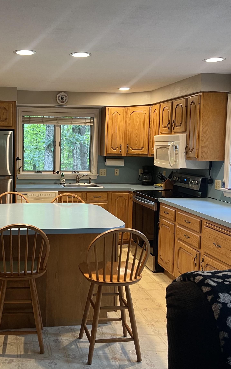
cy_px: 185
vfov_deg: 52.7
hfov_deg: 33.6
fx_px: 373
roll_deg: -0.8
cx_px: 51
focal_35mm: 37
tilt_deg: -5.1
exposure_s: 1/60
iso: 125
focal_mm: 5.7
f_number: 1.5
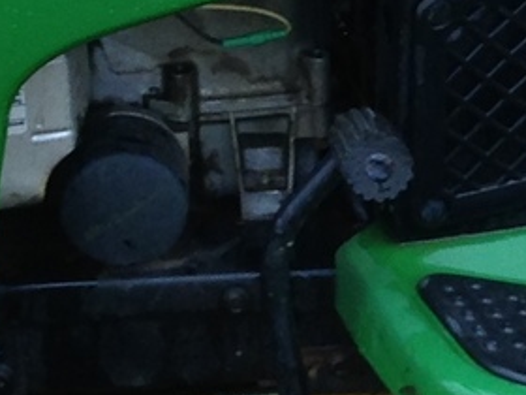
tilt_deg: -26.2
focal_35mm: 241
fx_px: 3662
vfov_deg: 6.2
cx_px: 789
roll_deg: -2.4
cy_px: 147
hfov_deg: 8.1
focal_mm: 4.12
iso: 50
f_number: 2.4
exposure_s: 1/120
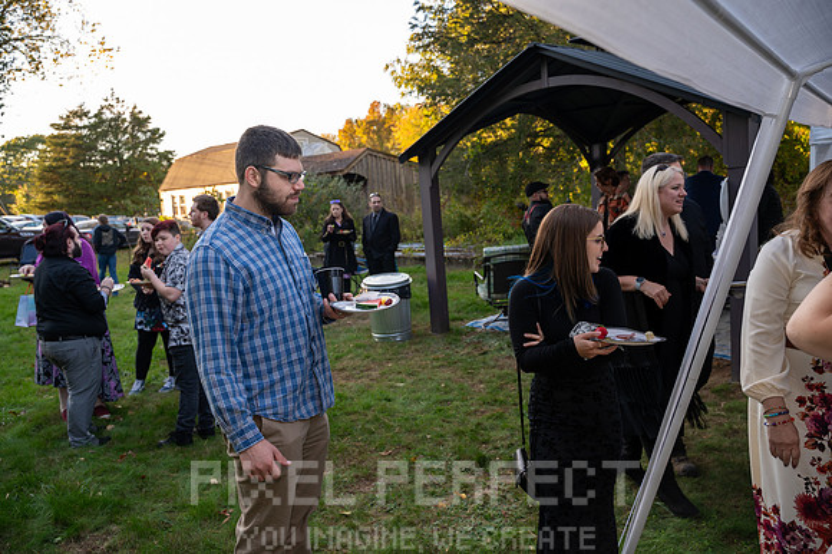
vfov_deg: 46.4
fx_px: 647
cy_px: 277
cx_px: 416
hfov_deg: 65.5
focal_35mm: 28
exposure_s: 1/200
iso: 400
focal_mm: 28
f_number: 4
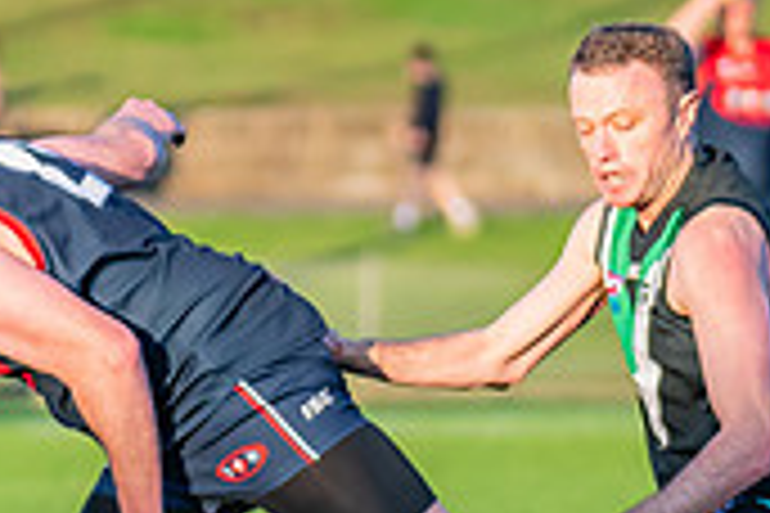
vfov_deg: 1.5
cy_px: 547
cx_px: 241
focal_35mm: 919
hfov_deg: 2.2
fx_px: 19655
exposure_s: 1/1600
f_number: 4
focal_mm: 195
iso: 900
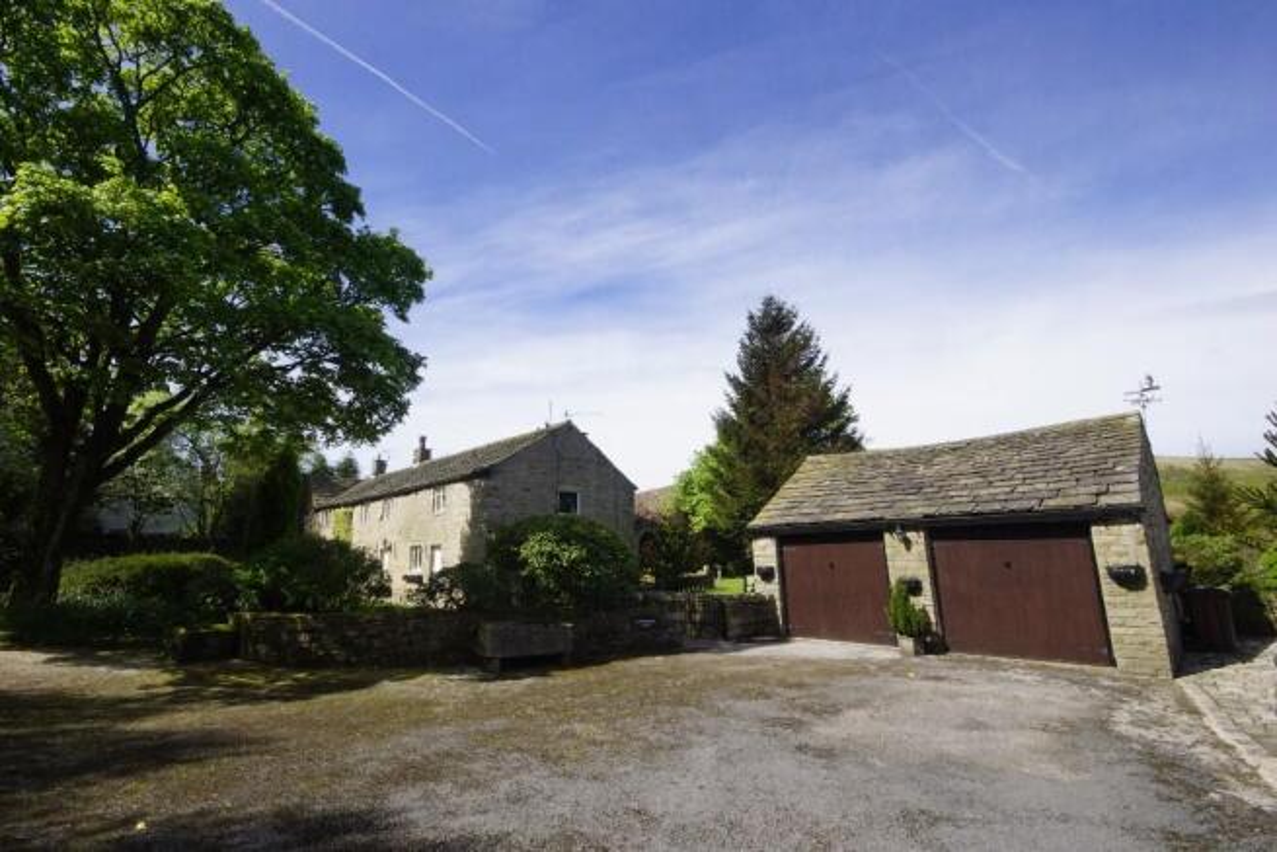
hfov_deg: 100.4
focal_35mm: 15
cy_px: 426
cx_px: 638
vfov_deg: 77.4
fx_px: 532
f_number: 20
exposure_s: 1/200
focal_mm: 10
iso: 800
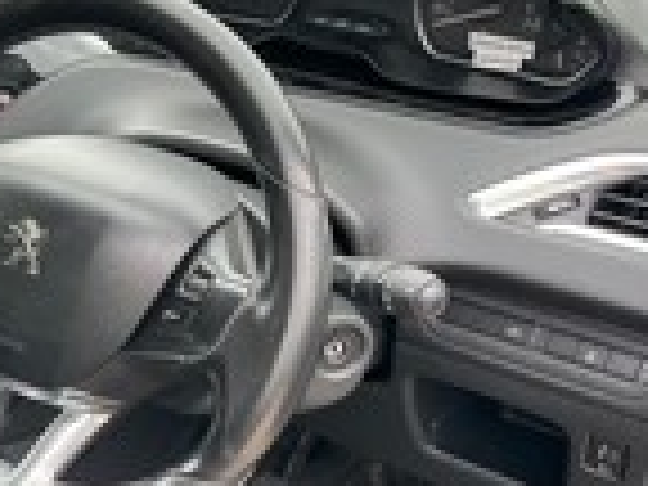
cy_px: 392
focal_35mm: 63
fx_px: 1179
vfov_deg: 22.9
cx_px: 18
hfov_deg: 29.0
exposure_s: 1/121
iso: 80
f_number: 1.6
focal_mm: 4.2
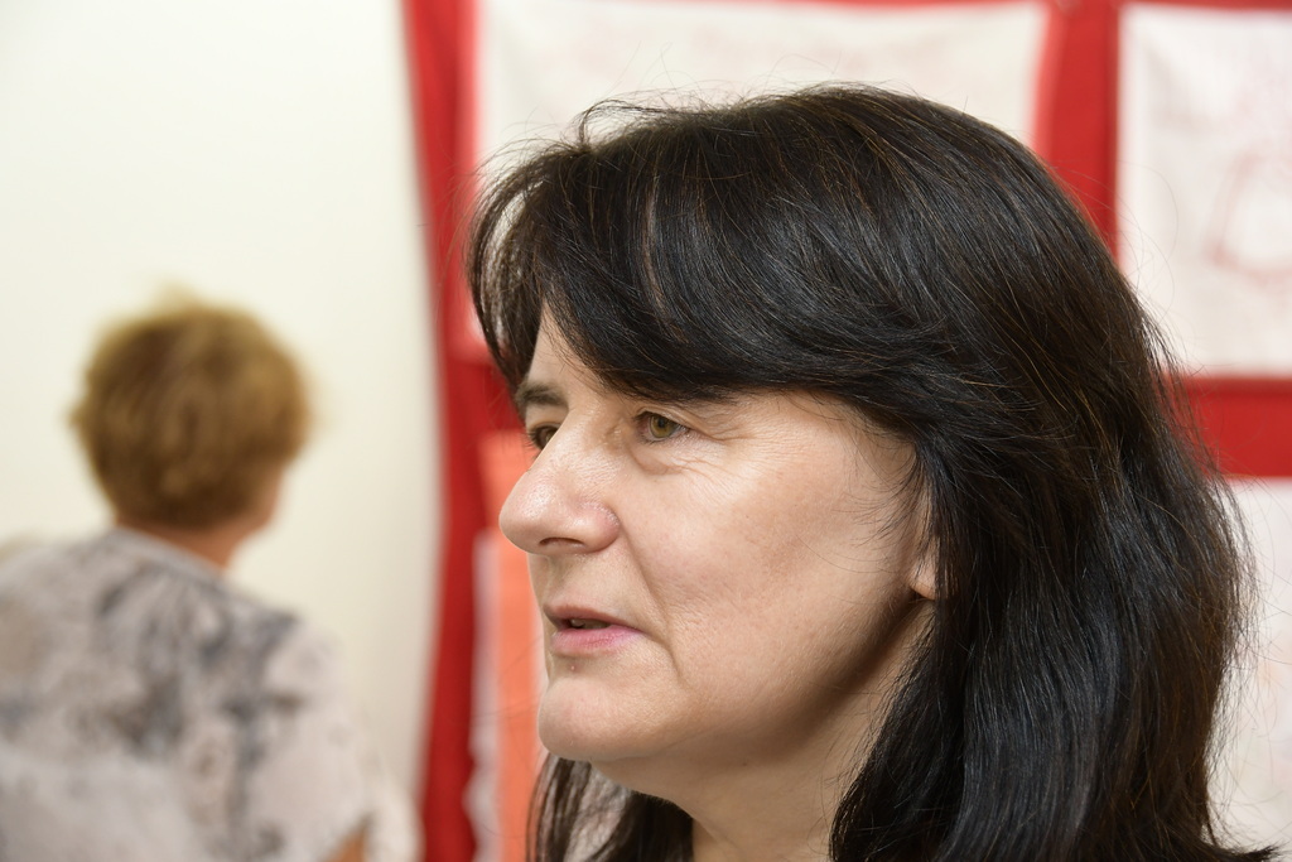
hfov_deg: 21.9
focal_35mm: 93
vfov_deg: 14.7
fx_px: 3338
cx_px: 646
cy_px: 431
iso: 1000
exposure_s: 1/160
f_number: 5.6
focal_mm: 62
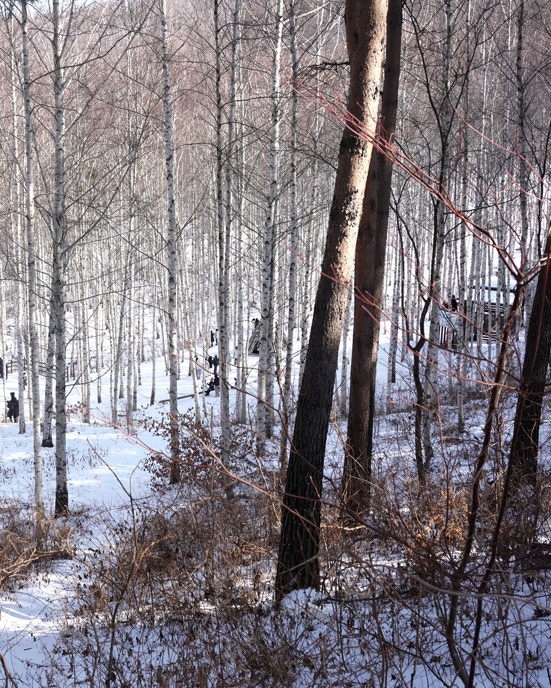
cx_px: 134
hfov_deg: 30.9
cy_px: 344
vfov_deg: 38.8
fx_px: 978
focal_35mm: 48
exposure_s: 1/100
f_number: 9
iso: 200
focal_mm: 34
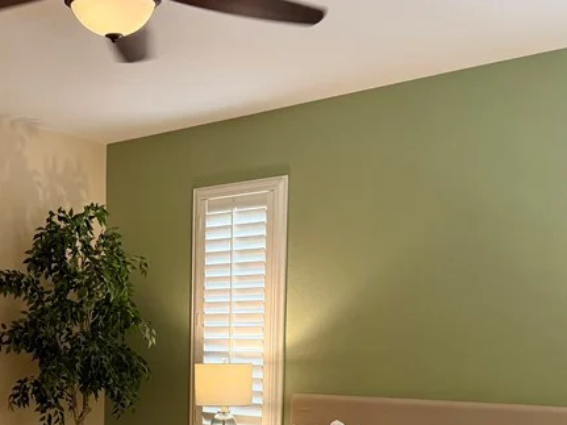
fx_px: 933
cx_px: 193
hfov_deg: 33.5
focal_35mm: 57
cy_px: 379
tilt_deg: -2.7
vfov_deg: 24.9
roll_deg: -0.8
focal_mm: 6.76
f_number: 1.78
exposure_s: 1/120
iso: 250
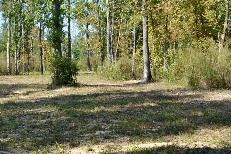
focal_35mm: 74
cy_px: 20
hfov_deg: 26.0
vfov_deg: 18.2
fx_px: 475
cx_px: 0
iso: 100
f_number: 8
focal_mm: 22
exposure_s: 1/125
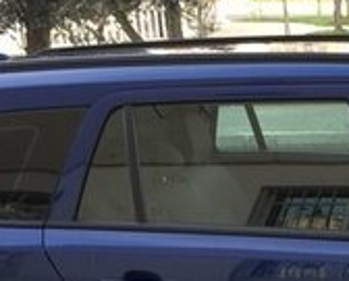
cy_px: 342
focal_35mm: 111
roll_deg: +2.4
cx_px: 467
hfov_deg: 16.3
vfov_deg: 13.5
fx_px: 1149
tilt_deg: -18.4
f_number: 2.2
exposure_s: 1/102
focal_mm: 4.15
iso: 25
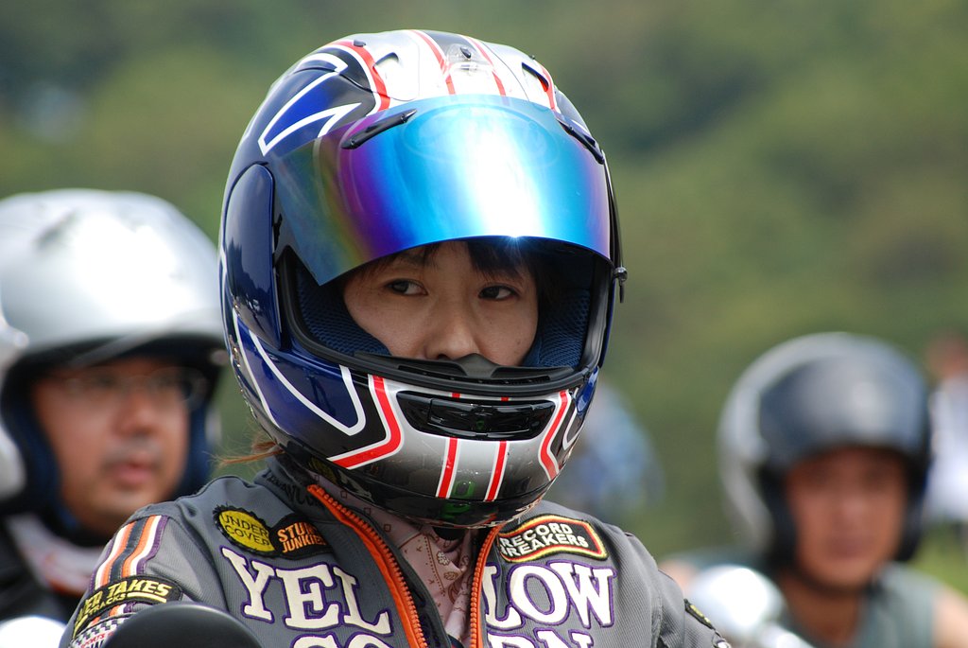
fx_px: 12112
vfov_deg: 3.1
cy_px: 324
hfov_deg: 4.6
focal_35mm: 450
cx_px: 484
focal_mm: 300
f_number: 6.7
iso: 360
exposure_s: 1/500
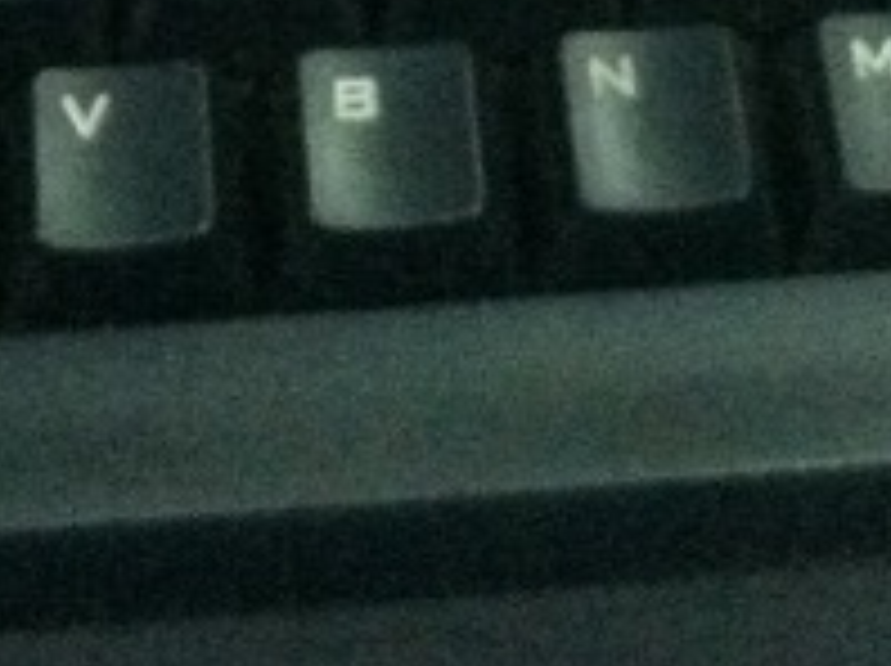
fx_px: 4242
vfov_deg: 8.4
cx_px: 439
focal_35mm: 165
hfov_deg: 12.0
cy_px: -808
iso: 1000
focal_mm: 3.85
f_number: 2.8
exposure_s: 1/17
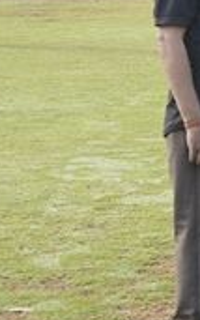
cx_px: 978
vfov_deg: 6.9
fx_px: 2630
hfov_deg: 3.9
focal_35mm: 302
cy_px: -120
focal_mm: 46.9
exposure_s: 1/160
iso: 160
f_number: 5
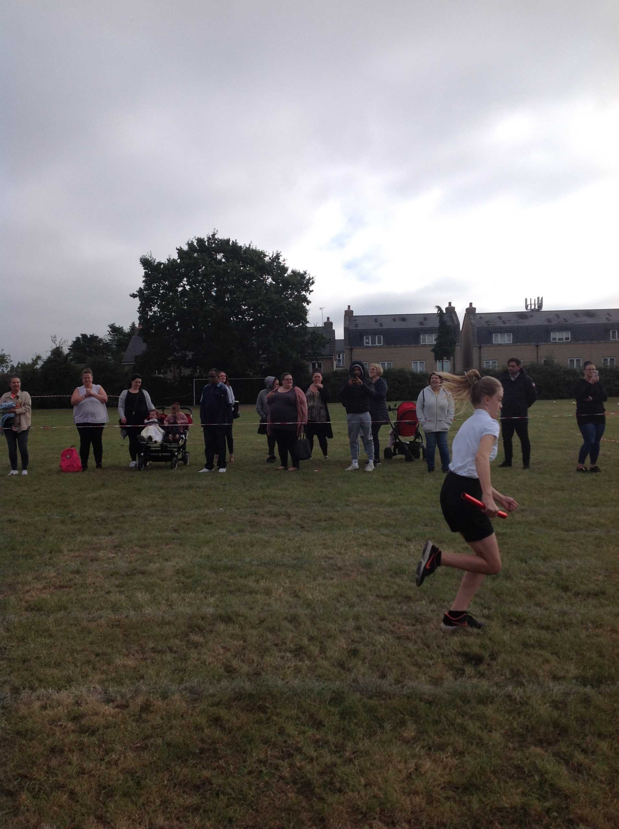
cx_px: 310
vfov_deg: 52.7
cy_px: 414
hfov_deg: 40.6
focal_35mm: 35
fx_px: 837
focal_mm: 4.28
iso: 50
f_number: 2.4
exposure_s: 1/2016
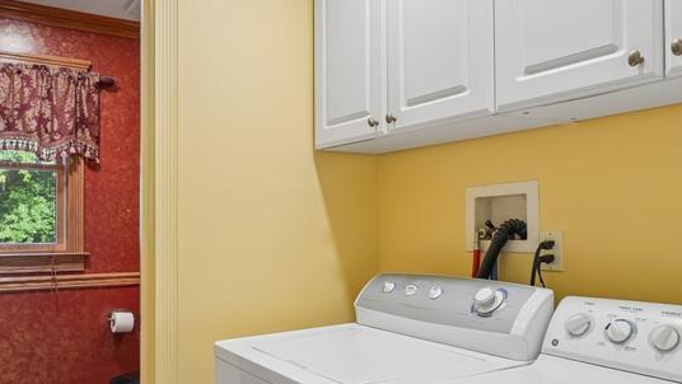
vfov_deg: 36.5
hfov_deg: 60.3
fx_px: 579
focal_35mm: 32
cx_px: 262
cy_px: 245
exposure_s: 1/30
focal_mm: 16
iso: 400
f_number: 8
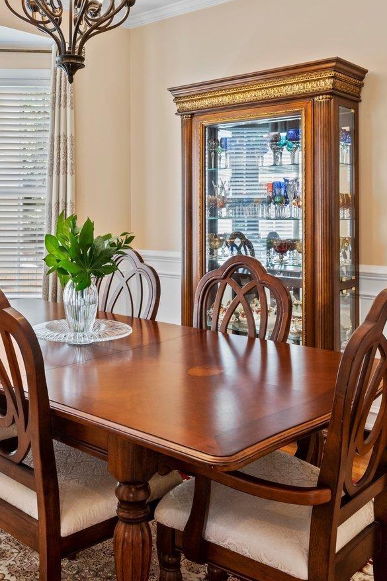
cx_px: 127
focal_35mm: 35
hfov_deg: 37.4
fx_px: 565
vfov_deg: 53.8
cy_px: 217
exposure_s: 1/4
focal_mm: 15
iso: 400
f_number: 8
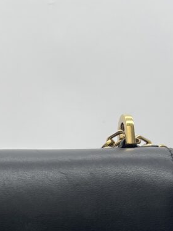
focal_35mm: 71
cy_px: 280
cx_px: -17
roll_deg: +0.5
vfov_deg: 24.7
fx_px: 473
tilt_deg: -2.7
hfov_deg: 19.8
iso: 40
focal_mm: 5.7
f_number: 1.5
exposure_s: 1/158
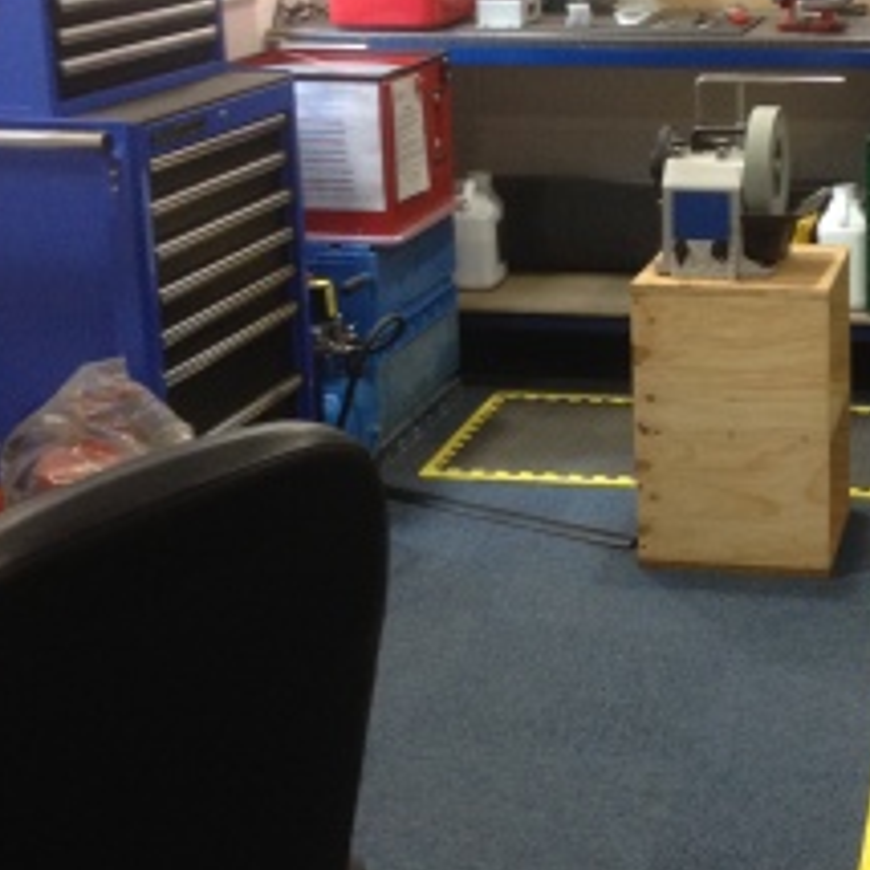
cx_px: 720
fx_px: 2104
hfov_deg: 23.0
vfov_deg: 23.3
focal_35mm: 74
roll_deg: +0.5
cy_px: 293
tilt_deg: -17.4
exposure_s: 1/20
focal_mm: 4.28
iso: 160
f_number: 2.4
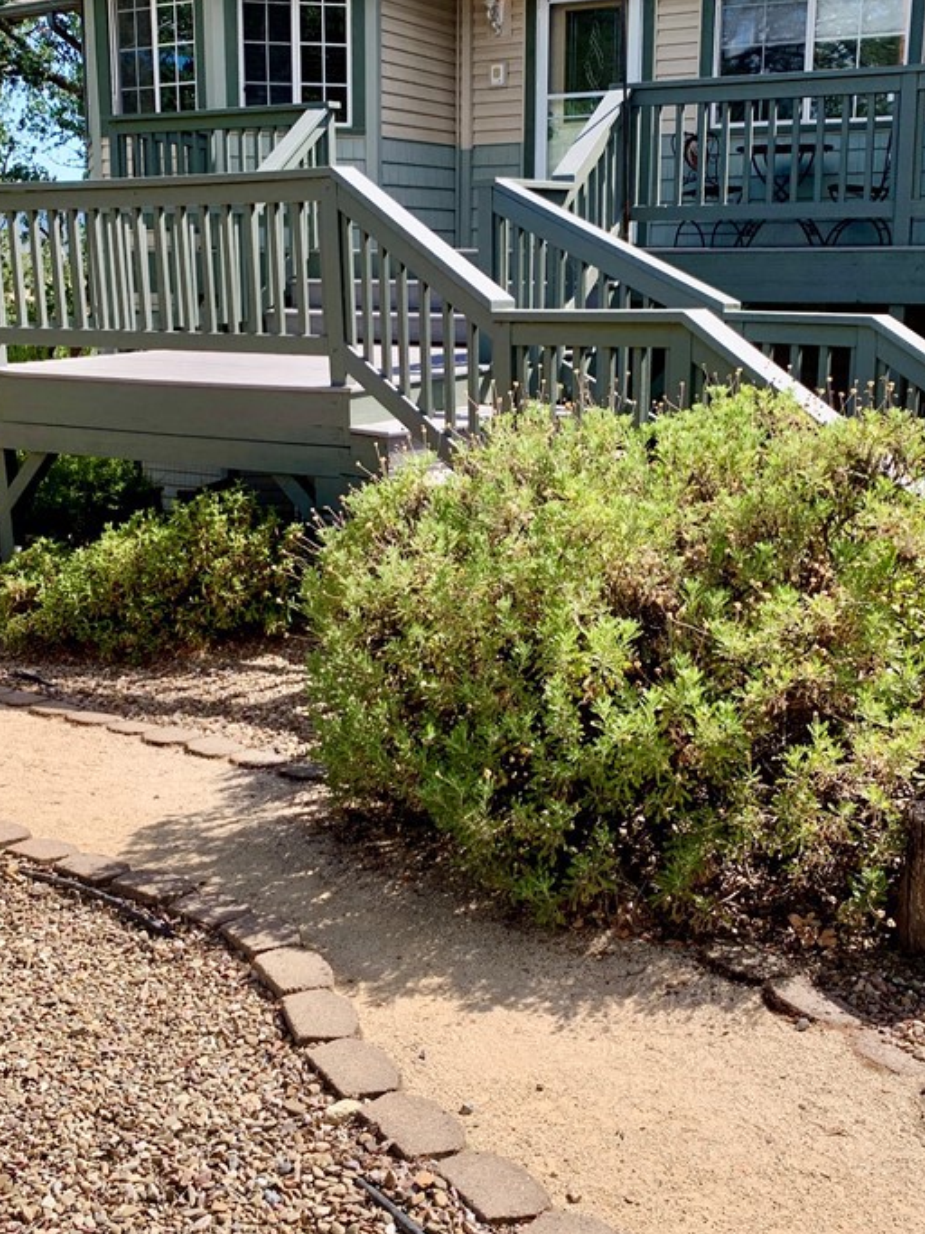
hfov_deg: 36.8
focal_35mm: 39
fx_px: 1390
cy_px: 605
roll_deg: -0.2
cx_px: 437
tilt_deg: -13.4
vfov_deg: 47.9
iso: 25
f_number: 1.8
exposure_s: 1/1350
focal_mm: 4.25
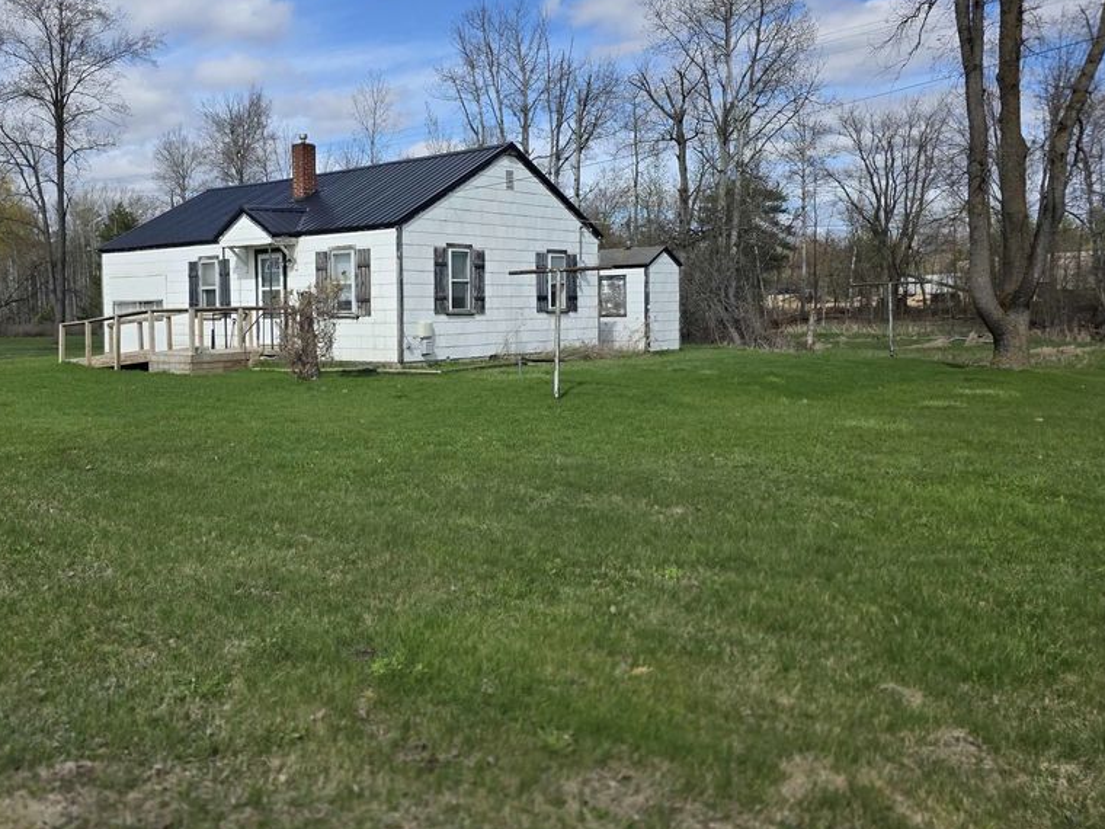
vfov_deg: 45.2
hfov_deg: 57.6
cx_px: 411
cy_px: 336
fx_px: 990
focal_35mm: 31
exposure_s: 1/7061
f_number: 1.7
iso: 80
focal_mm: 6.3
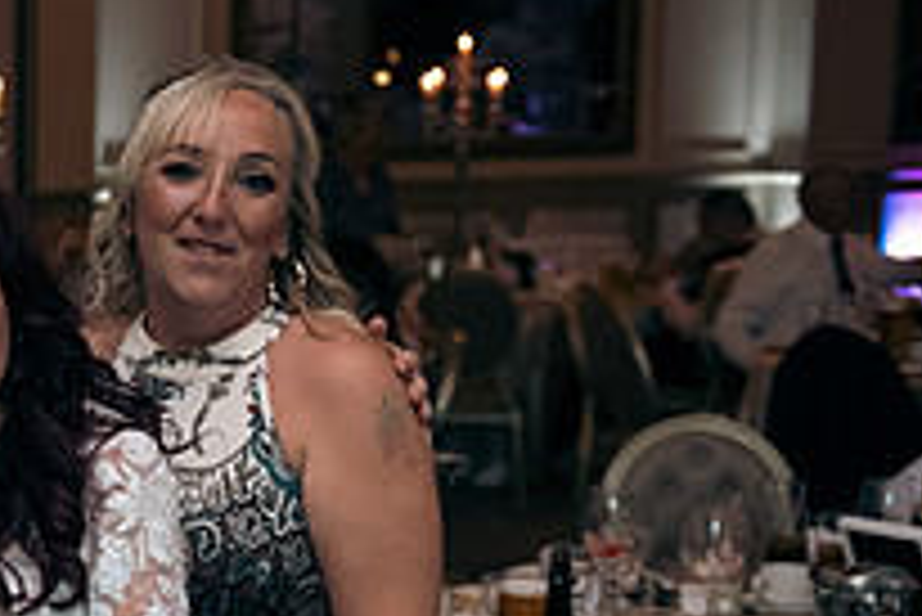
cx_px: -328
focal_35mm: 102
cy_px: 564
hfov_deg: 18.4
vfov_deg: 13.3
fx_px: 2614
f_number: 3.5
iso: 1000
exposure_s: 1/160
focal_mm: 36
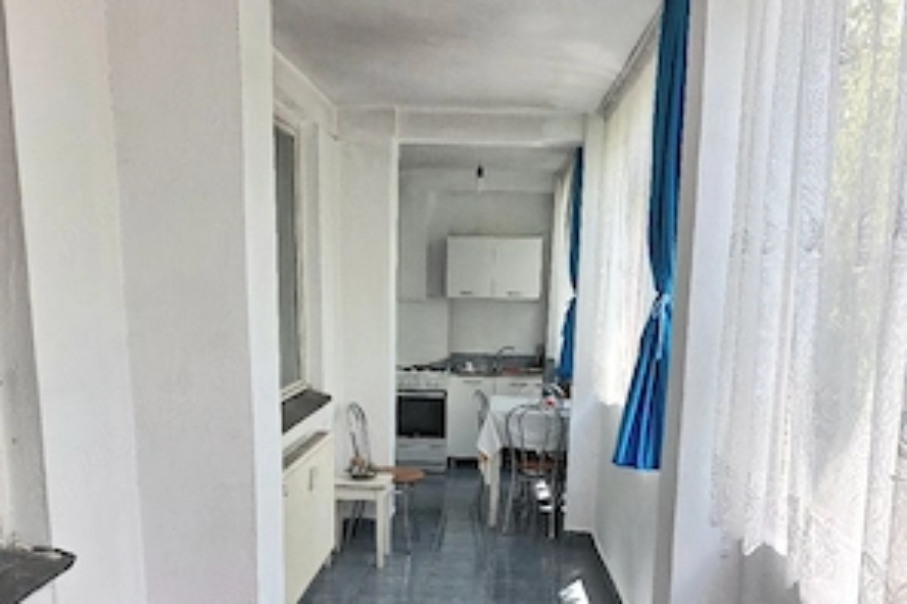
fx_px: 957
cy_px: 454
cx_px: 450
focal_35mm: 38
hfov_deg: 50.7
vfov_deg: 34.3
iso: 40
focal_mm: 4
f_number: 1.8
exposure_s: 1/120
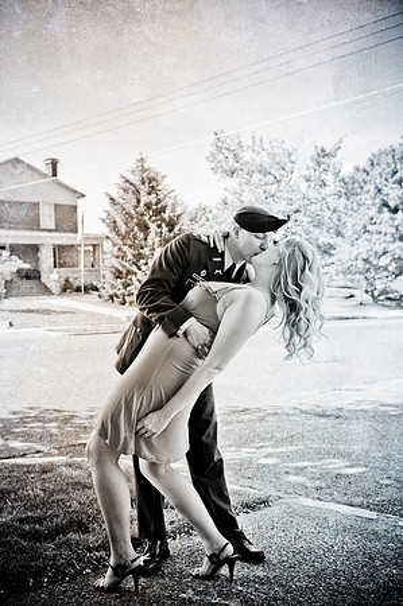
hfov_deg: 36.8
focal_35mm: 36
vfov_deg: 53.2
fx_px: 606
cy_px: 303
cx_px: 202
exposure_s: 1/1000
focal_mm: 24
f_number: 2.8
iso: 200
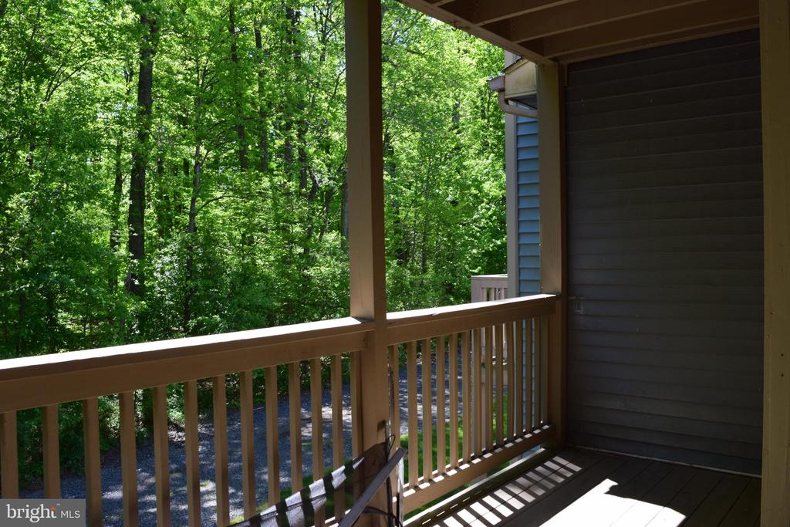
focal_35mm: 32
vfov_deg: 41.7
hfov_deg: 59.5
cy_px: 264
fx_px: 691
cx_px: 395
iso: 400
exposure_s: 1/200
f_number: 10
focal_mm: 21
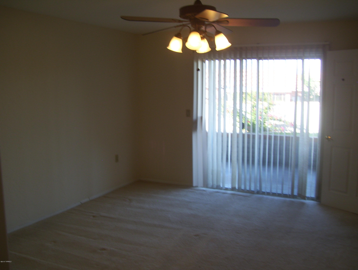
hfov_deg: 51.3
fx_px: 373
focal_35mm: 36
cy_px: 135
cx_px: 179
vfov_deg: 39.7
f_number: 2.7
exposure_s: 1/50
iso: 80
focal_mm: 6
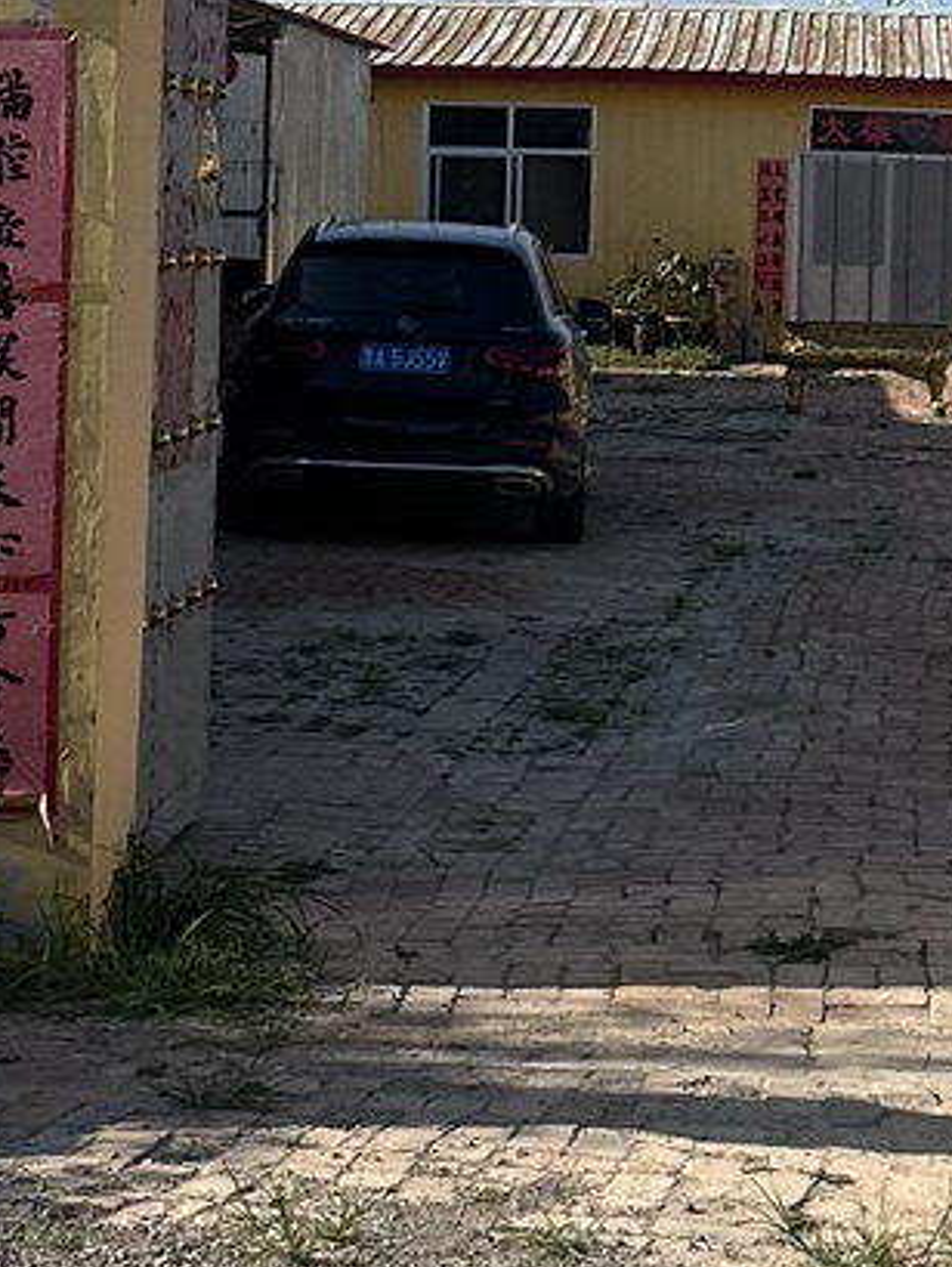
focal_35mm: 117
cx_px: 816
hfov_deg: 12.6
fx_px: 4286
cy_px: 71
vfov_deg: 16.5
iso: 80
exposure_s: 1/4348
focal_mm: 6.86
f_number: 1.78
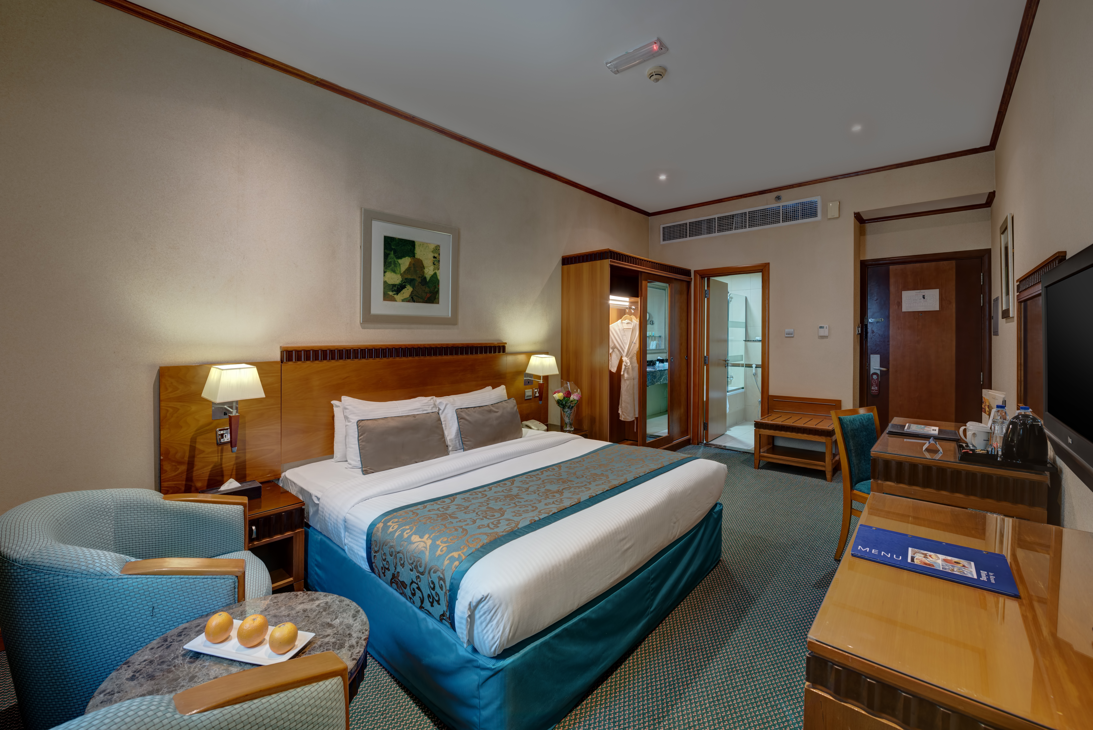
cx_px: 546
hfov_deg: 104.2
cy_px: 365
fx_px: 425
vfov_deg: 81.2
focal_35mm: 14
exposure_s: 1.3
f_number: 8
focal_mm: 14
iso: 100
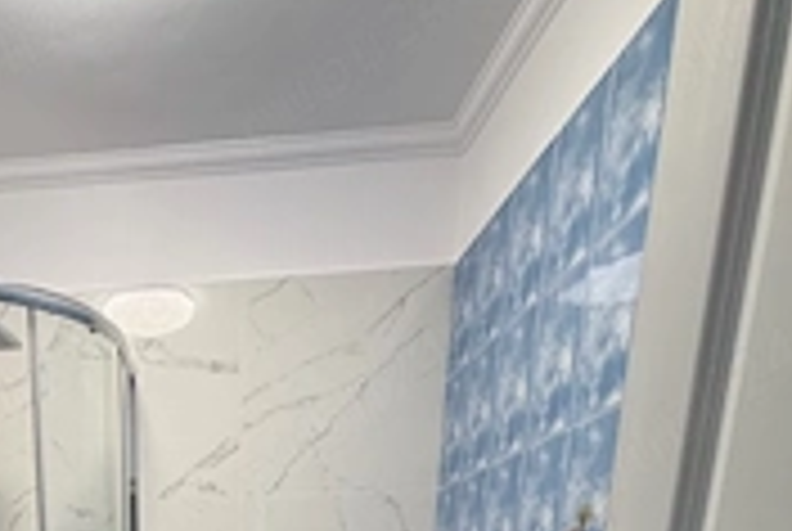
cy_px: 796
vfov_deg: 27.5
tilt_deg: -14.9
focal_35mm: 33
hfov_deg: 52.2
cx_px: 122
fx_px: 727
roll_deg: +2.1
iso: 160
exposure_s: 1/100
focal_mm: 2.22
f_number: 2.2
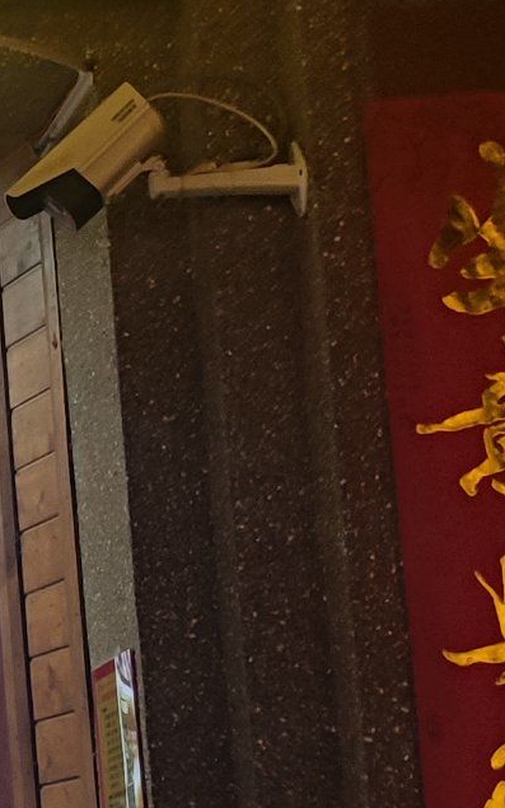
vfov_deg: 18.2
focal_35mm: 114
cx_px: -786
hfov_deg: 9.8
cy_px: 611
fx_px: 2510
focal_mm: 6.78
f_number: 1.85
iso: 50
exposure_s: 1/161
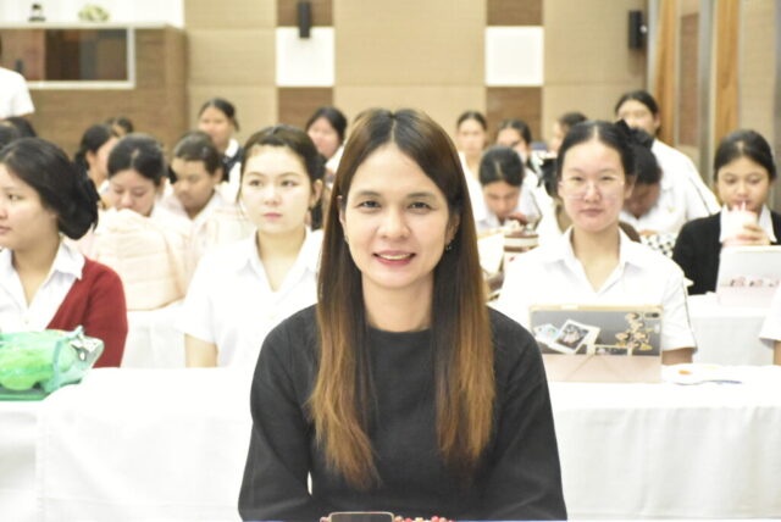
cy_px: 261
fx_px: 1694
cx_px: 390
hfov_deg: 26.0
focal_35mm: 78
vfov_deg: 17.5
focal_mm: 52
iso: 12800
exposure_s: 1/125
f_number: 4.8
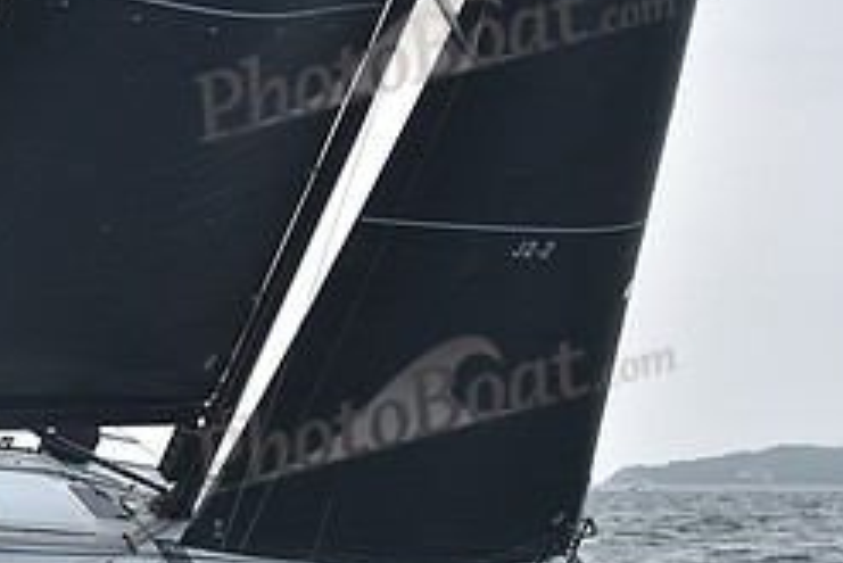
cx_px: 20
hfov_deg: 11.6
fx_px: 4124
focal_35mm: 176
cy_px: 278
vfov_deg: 7.8
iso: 400
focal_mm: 75
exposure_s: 1/640
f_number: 4
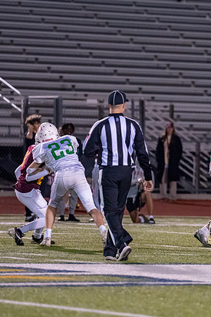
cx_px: 273
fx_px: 3654
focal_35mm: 416
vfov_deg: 5.0
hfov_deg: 3.3
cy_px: 147
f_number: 2.8
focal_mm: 200
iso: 5000
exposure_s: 1/1250
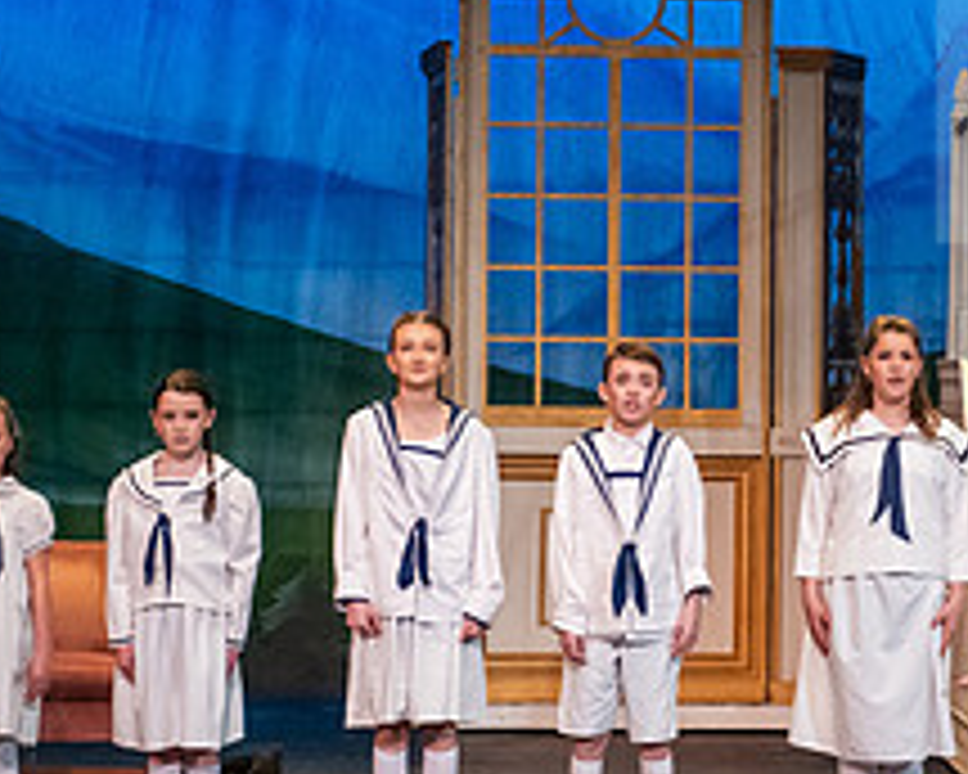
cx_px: 801
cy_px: 412
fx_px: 4498
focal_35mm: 157
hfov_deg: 12.2
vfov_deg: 9.8
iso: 2500
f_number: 3.2
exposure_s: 1/200
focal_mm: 62
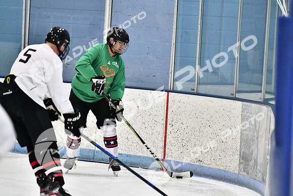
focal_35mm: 300
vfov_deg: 4.6
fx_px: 2442
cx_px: 146
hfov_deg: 6.9
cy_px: 98
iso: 6400
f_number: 2.8
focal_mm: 200
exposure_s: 1/1600
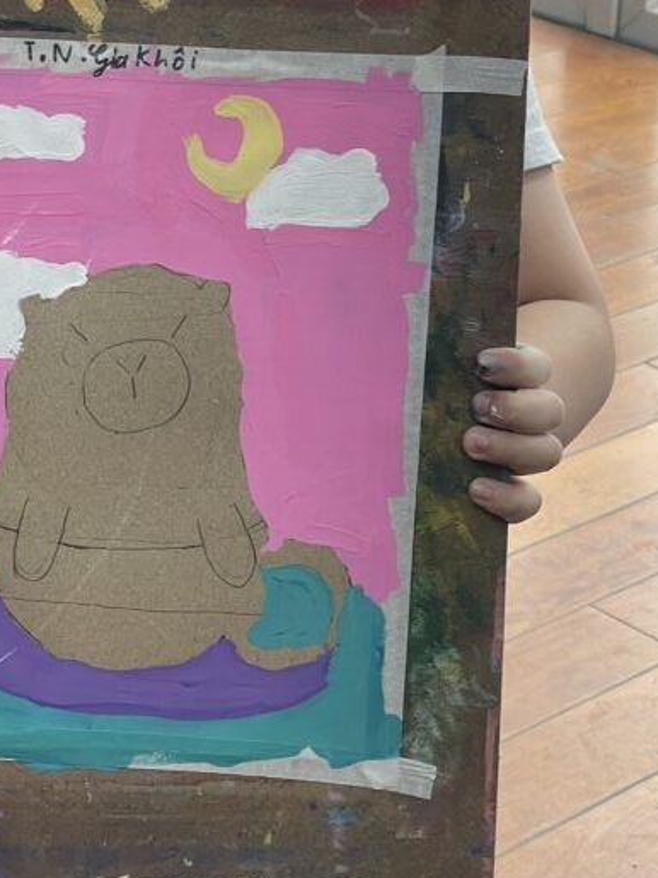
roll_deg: -2.7
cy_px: 130
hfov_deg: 14.6
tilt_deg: -17.5
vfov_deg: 19.2
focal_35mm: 101
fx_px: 2561
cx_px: 164
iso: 64
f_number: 2
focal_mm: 6
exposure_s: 1/100
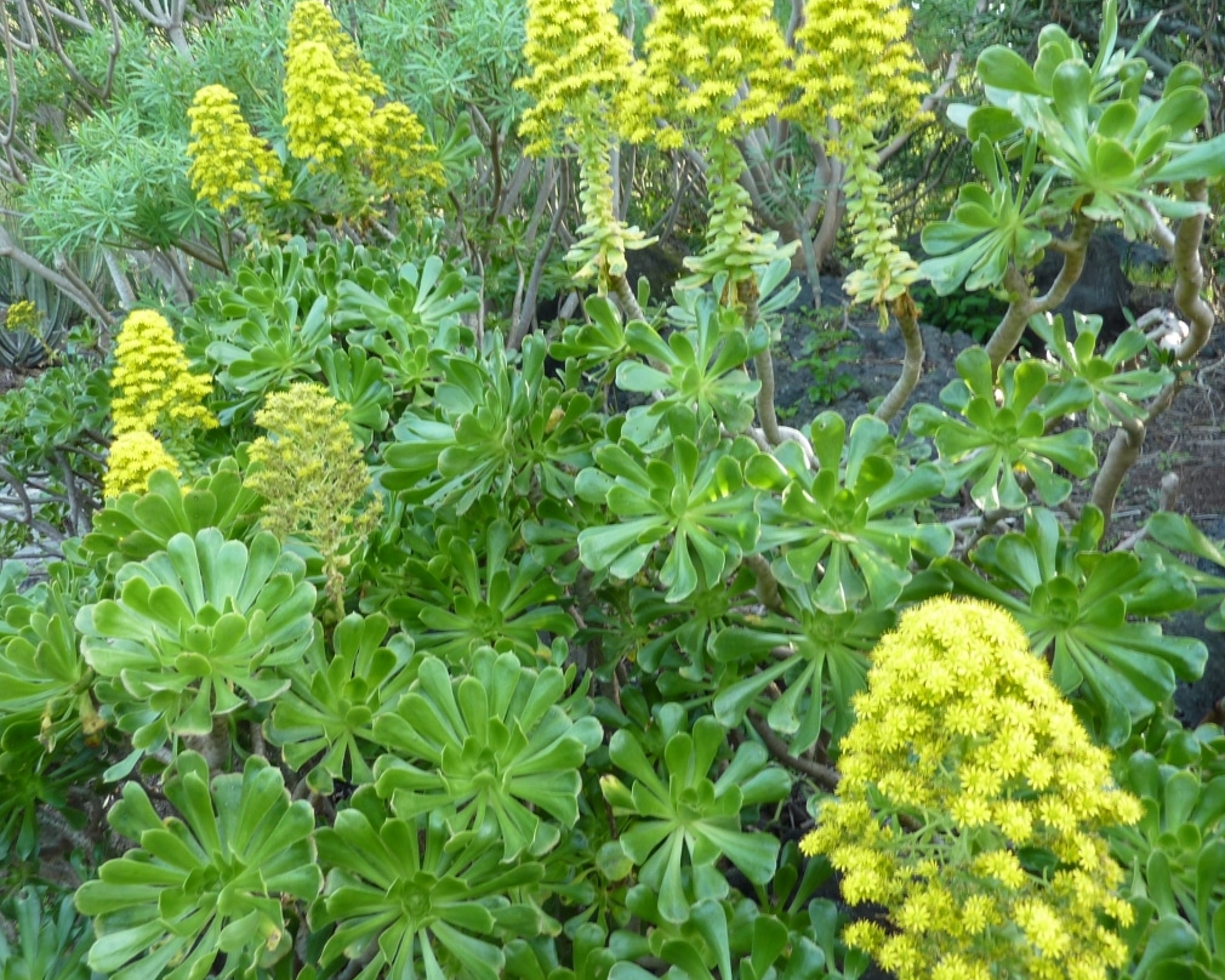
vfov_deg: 49.9
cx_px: 534
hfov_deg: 60.2
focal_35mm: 29
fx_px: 1051
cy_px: 443
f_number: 3.3
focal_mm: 4.1
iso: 80
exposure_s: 1/30
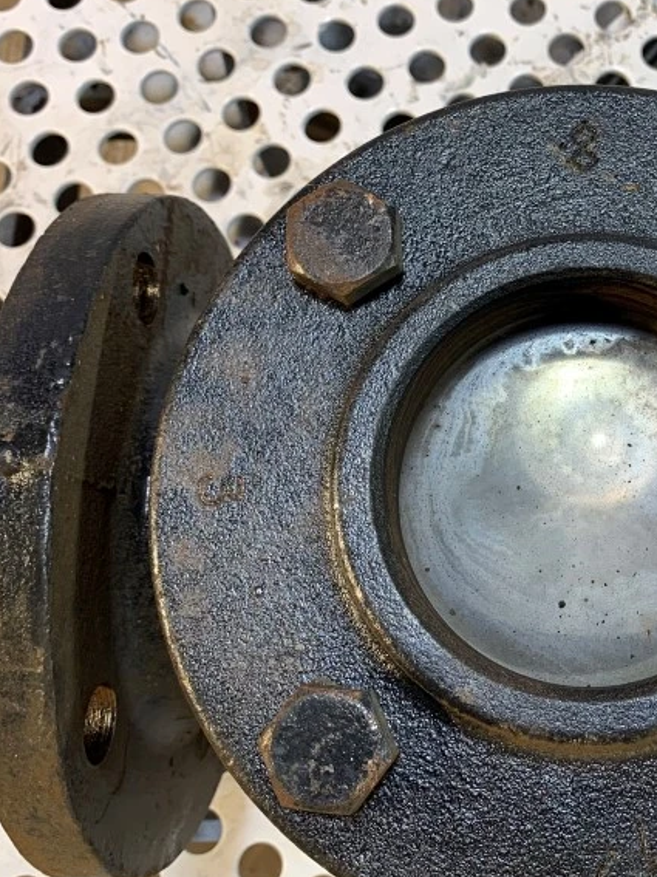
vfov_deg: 42.9
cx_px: 615
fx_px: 1114
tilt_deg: -76.1
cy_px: 410
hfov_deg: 31.1
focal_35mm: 44
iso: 40
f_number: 1.8
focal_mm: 4.25
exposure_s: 1/120
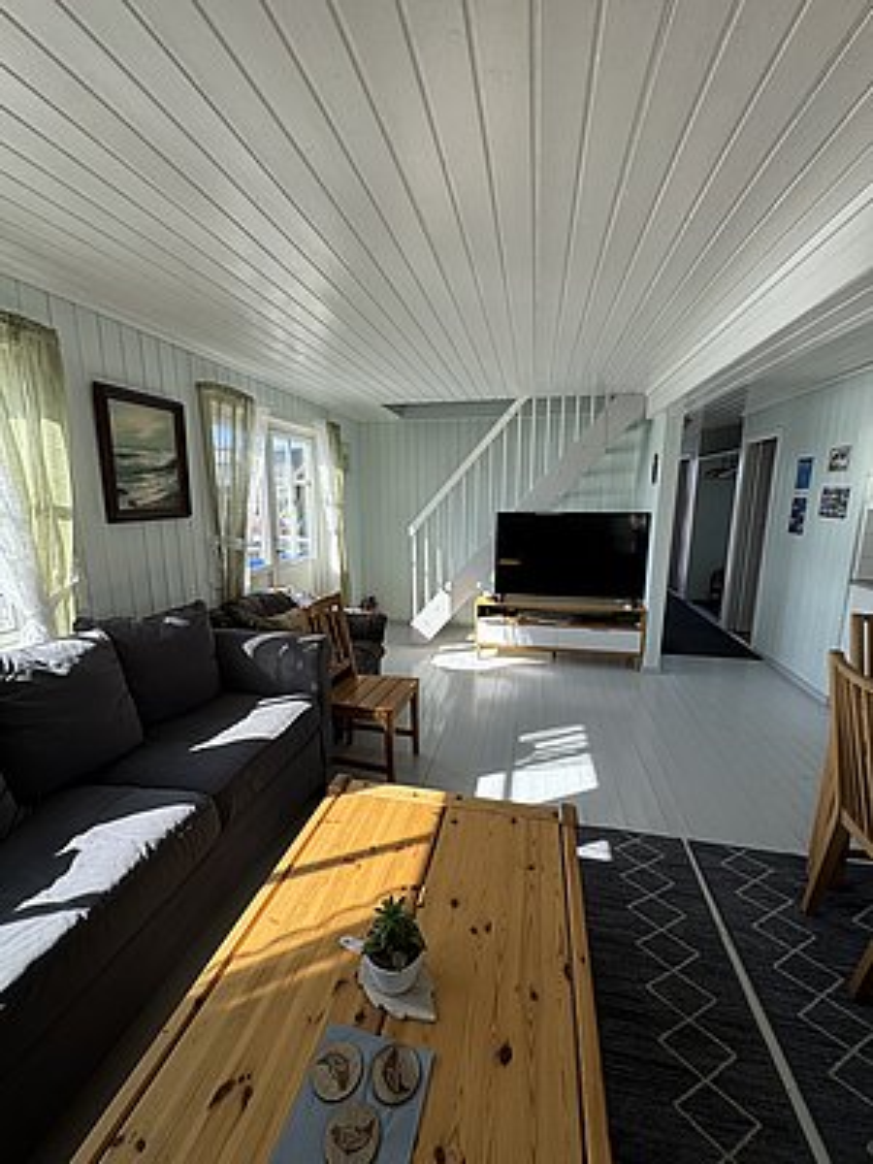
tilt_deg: -7.2
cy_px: 582
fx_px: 471
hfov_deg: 85.7
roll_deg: -2.5
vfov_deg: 102.1
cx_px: 436
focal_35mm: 14
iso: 40
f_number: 2.2
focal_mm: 2.22
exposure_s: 1/335
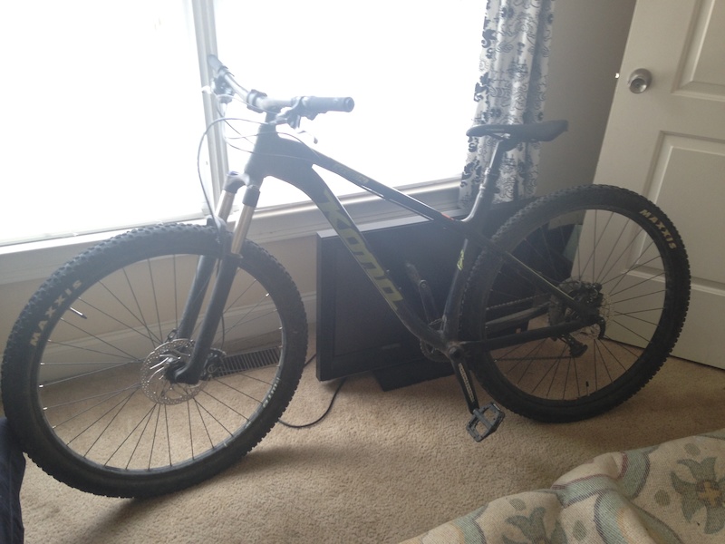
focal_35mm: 33
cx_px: 362
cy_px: 272
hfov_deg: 55.4
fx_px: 691
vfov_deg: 42.9
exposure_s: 1/20
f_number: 2.4
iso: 64
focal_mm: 4.12
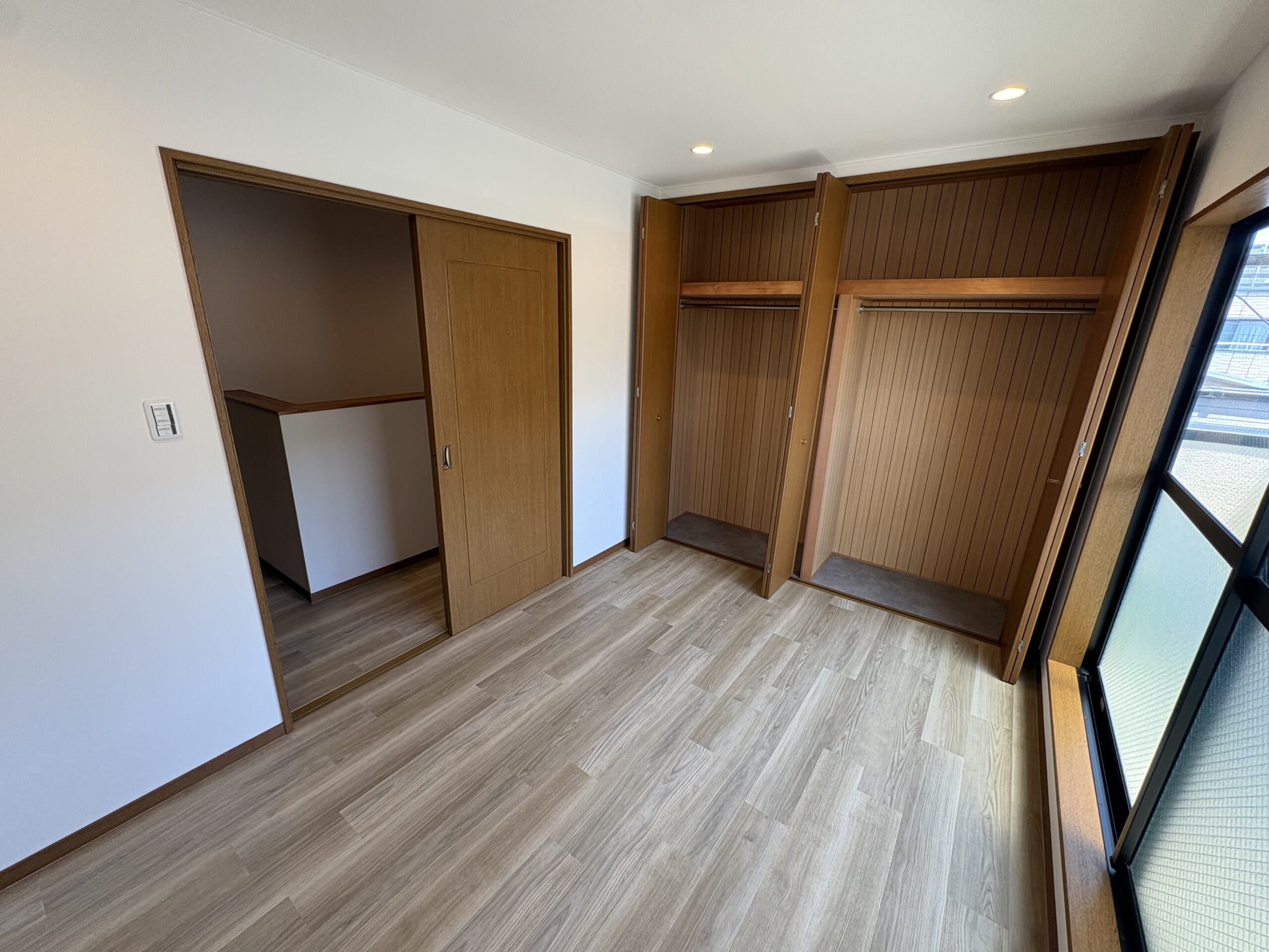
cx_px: 634
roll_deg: -0.8
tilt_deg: -17.2
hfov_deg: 102.1
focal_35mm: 14
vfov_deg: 85.7
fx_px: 513
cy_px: 476
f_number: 2.2
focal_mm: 2.22
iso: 160
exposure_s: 1/99
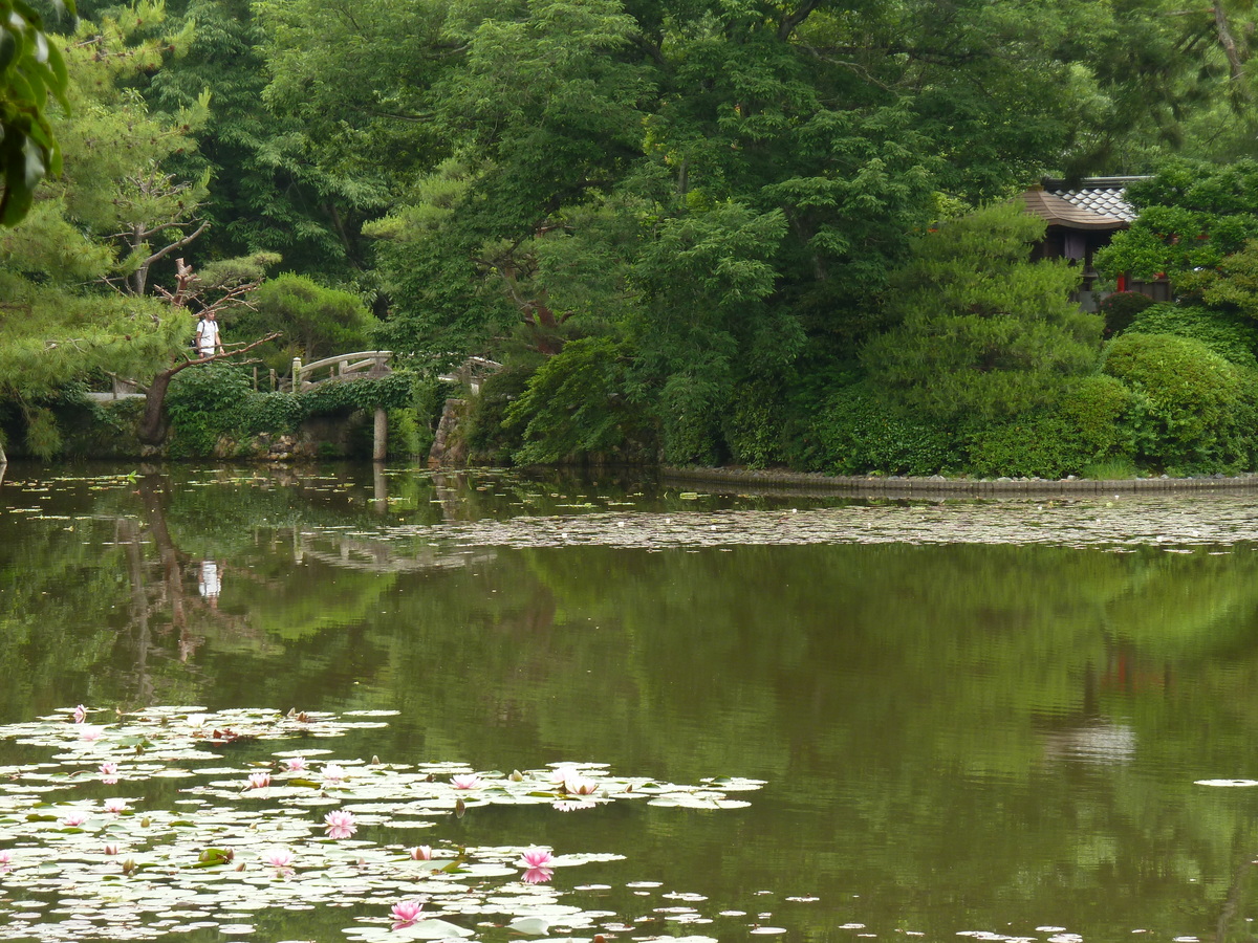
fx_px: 4652
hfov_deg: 15.4
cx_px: 629
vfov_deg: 11.6
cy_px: 472
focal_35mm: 128
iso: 80
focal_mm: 21
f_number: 4.4
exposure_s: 1/50
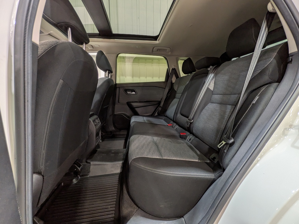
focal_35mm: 14
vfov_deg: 85.7
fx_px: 121
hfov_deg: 102.1
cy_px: 112
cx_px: 150
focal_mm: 1.83
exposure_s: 1/30
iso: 63
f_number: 2.2
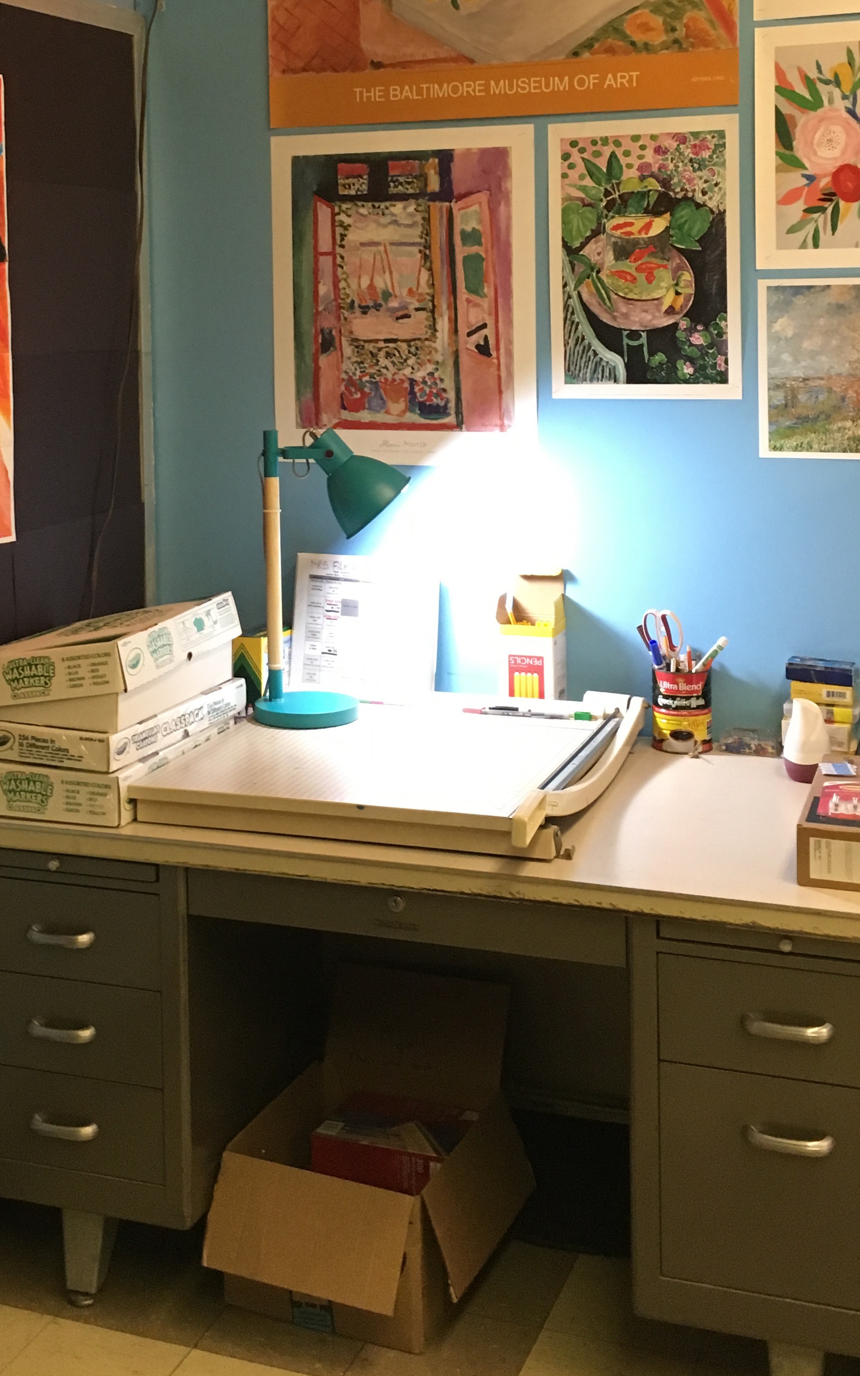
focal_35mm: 48
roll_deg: +0.7
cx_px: 316
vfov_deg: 40.8
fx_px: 1800
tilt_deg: -2.4
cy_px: 360
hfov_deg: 26.8
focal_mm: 4.15
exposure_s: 1/30
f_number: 2.2
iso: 160
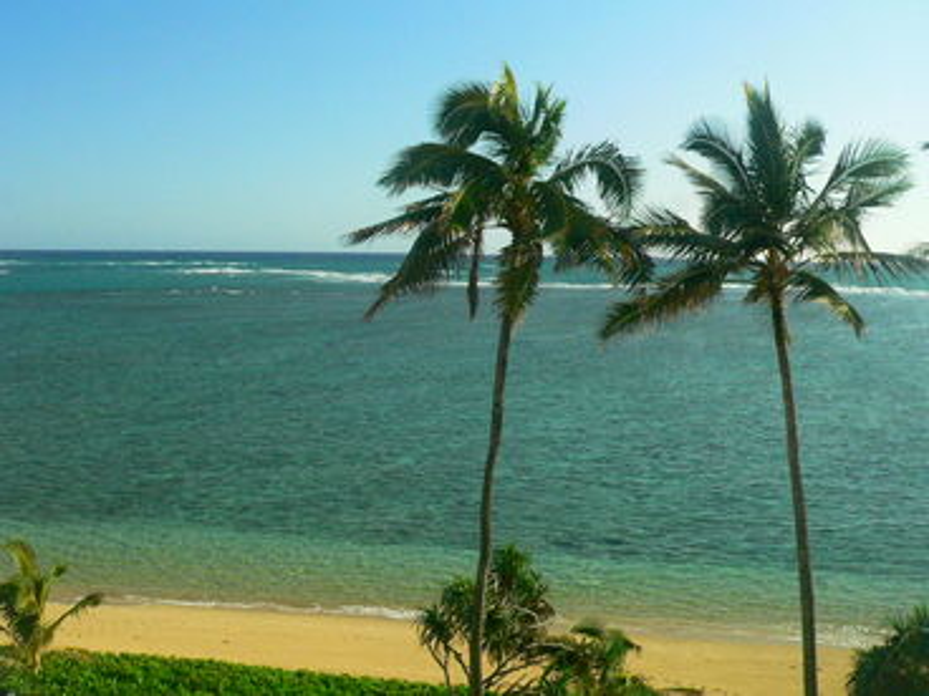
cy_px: 348
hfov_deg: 51.4
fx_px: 966
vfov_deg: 39.7
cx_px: 464
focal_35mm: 36
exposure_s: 1/500
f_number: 5.2
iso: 400
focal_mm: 6
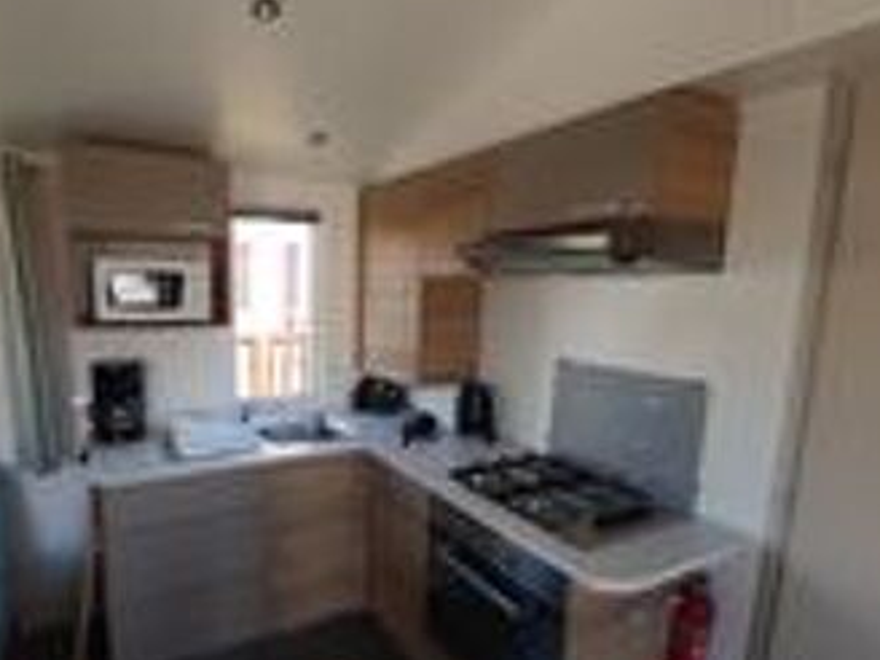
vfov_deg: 68.5
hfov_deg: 82.7
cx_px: 319
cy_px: 365
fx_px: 483
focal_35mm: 19
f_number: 2.2
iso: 50
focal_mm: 1.13
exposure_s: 1/50
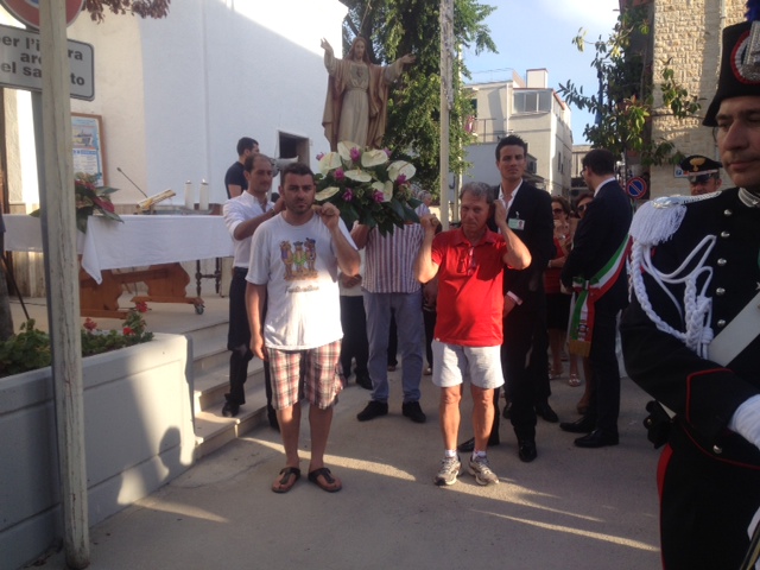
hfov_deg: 52.6
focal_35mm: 35
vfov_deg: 40.7
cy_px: 285
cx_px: 380
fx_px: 768
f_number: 2.4
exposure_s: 1/563
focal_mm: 4.28
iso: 50
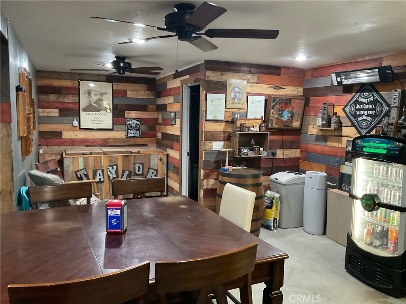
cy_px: 152
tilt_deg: -6.7
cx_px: 203
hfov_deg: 61.7
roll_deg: -2.8
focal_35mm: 29
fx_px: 340
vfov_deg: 48.2
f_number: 1.8
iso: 250
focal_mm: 3
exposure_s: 1/30
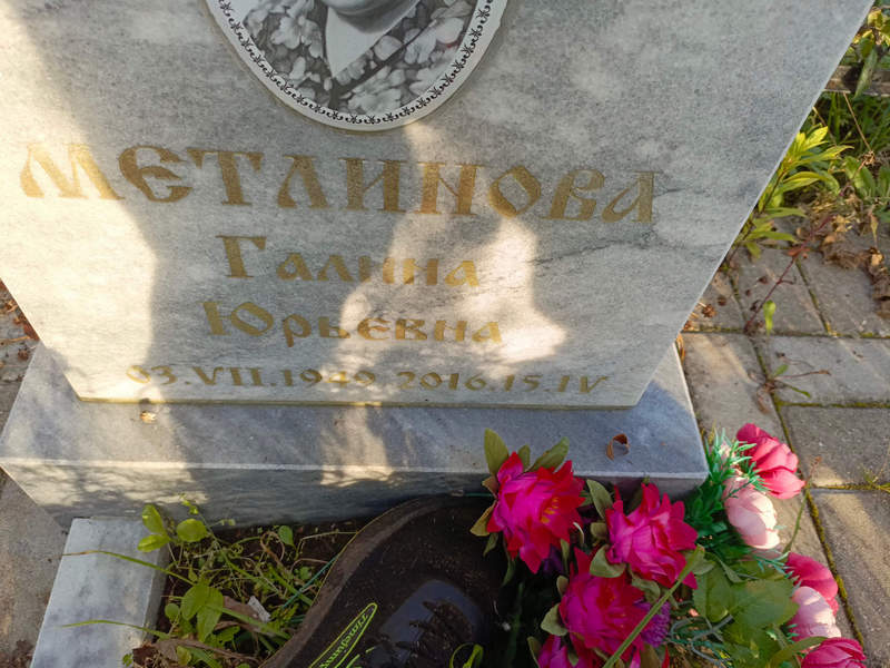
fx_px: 643
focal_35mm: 25
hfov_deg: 69.4
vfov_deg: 54.9
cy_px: 334
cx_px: 445
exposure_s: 1/233
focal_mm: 4.76
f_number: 1.69
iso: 112
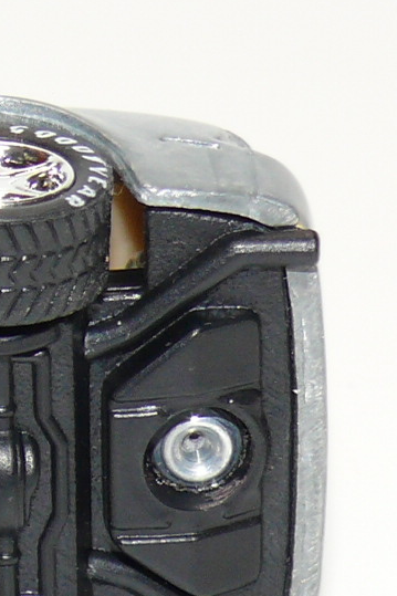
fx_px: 5263
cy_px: 400
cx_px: -364
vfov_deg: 6.5
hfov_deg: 4.3
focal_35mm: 318
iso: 100
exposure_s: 1/30
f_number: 4
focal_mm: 13.6
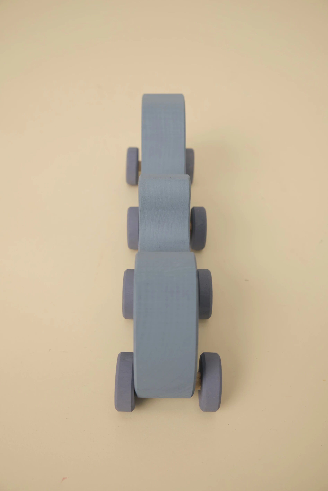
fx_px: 478
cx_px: 164
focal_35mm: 35
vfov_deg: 54.4
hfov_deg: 37.8
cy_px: 246
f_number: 5
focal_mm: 23
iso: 800
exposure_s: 1/250
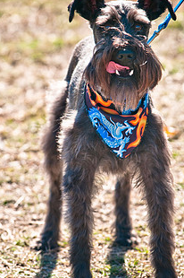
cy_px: 140
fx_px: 3342
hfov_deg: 3.2
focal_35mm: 435
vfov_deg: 4.7
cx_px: 79
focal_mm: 200
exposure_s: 1/800
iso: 200
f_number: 5
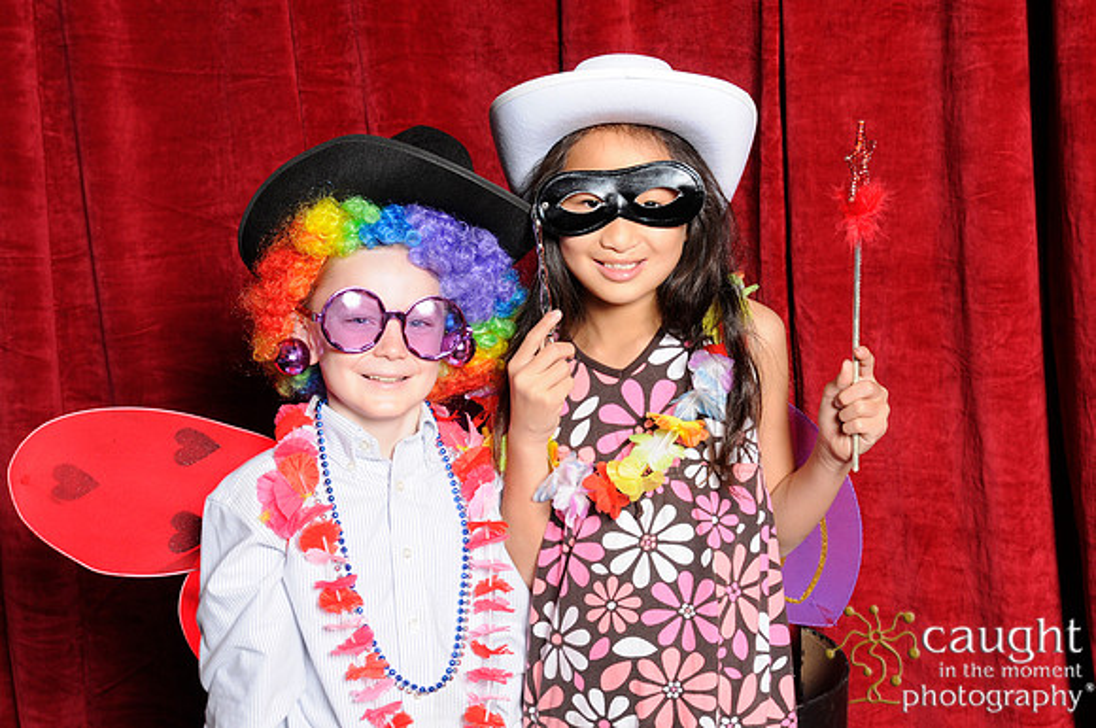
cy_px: 364
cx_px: 548
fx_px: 1596
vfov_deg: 25.7
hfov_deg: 37.9
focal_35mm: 52
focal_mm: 35
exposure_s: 1/60
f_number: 8
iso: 400
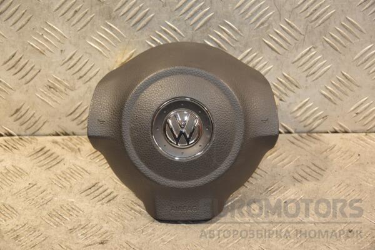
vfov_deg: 13.8
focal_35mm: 99
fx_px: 1031
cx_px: 188
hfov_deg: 20.6
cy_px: 125
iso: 800
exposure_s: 1/125
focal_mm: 66
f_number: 5.3
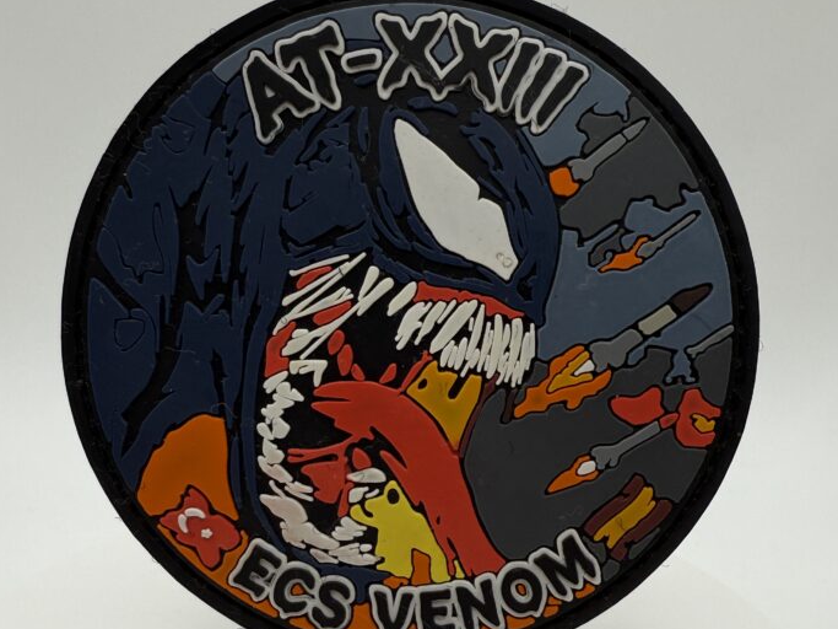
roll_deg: -0.2
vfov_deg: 39.2
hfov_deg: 51.3
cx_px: 437
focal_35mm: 36
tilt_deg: -21.7
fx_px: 871
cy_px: 421
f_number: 2.2
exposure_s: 1/232
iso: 40
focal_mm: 2.22
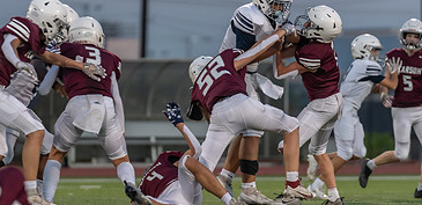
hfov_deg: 6.0
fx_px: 4021
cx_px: 186
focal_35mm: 371
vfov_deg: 2.9
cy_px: 105
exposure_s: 1/640
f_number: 2.8
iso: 800
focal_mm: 200
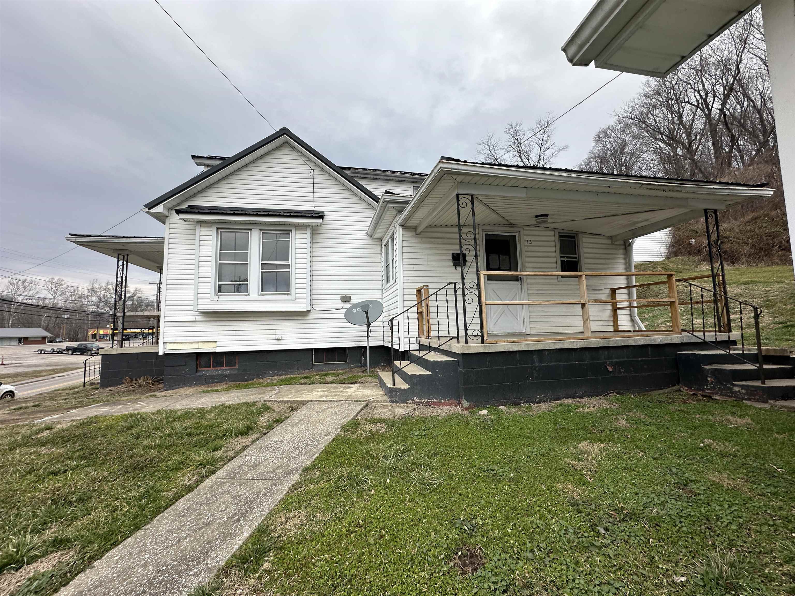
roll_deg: -1.0
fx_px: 322
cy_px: 298
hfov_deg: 102.1
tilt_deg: +9.1
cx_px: 398
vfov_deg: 85.7
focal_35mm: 14
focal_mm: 2.22
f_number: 2.2
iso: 40
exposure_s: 1/581
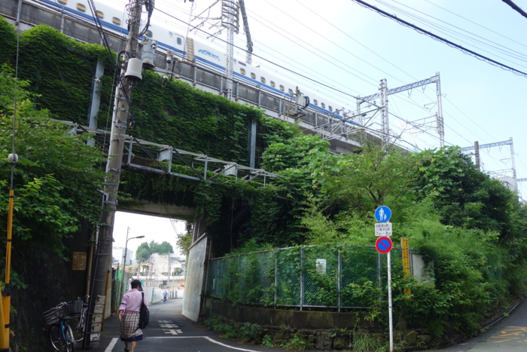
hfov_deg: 58.6
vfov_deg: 41.1
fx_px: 469
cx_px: 288
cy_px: 184
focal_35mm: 32
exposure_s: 1/200
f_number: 5.6
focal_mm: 10.4
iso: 160
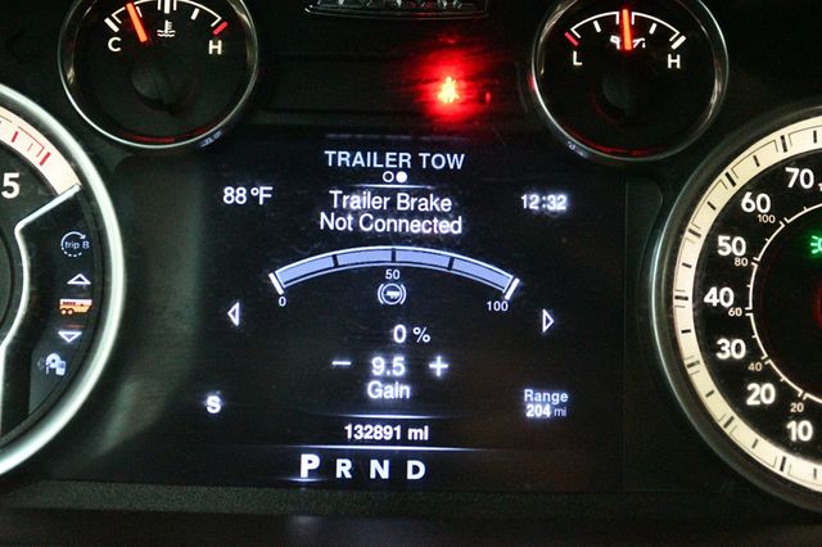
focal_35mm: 67
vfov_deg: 20.3
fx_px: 1529
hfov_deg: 30.1
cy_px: 274
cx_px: 411
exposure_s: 1/60
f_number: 5.3
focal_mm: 45
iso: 12800
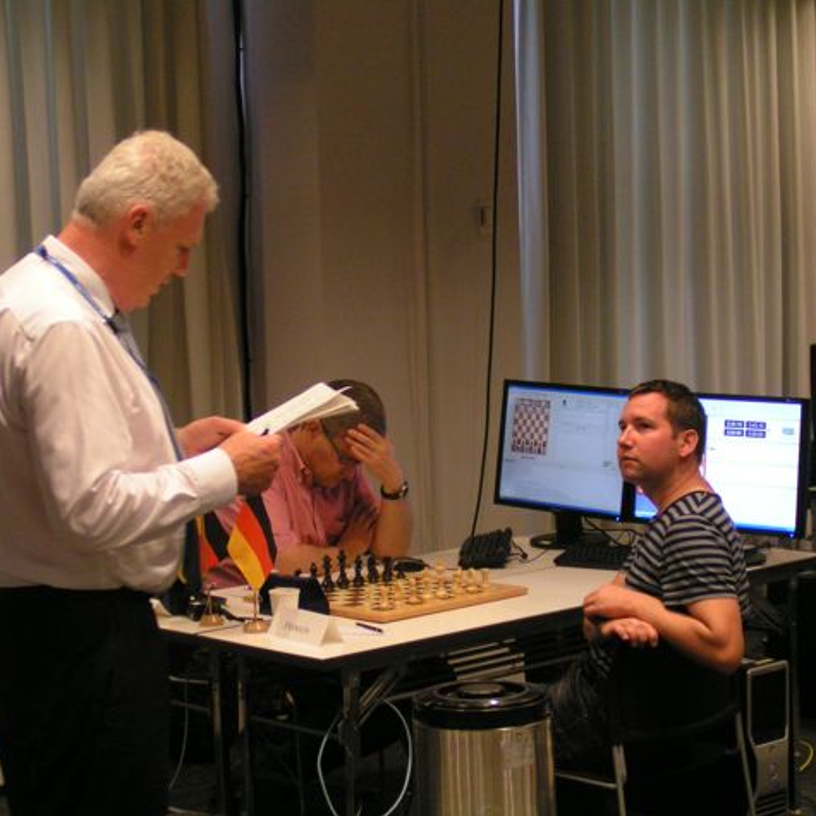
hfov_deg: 18.5
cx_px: 423
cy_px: 405
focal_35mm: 94
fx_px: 2507
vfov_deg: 18.5
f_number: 3.2
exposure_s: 1/30
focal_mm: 12.1
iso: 200
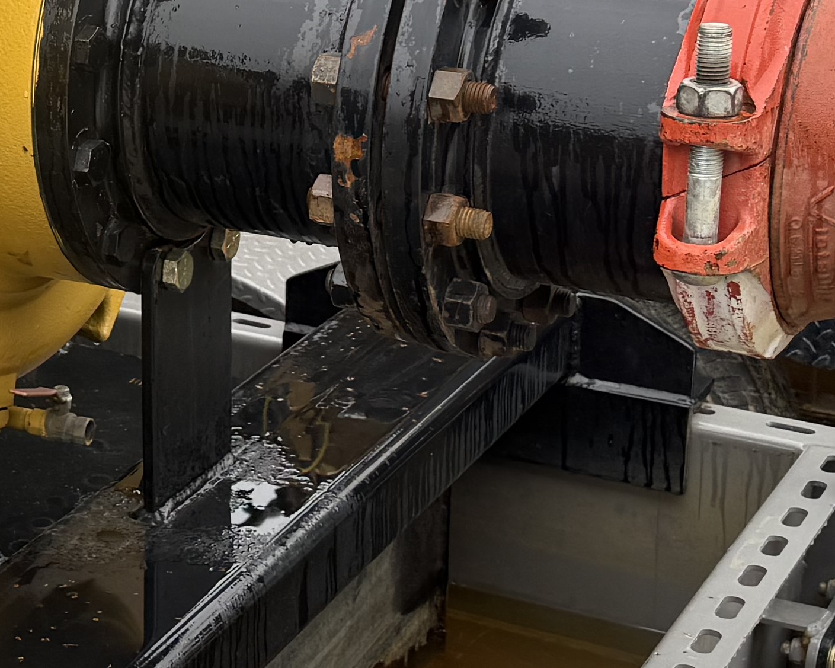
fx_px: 2348
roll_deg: +1.6
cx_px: -197
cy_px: 127
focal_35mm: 95
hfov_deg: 18.9
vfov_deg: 16.1
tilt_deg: -11.9
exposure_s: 1/256
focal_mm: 6.76
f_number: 1.78
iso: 80
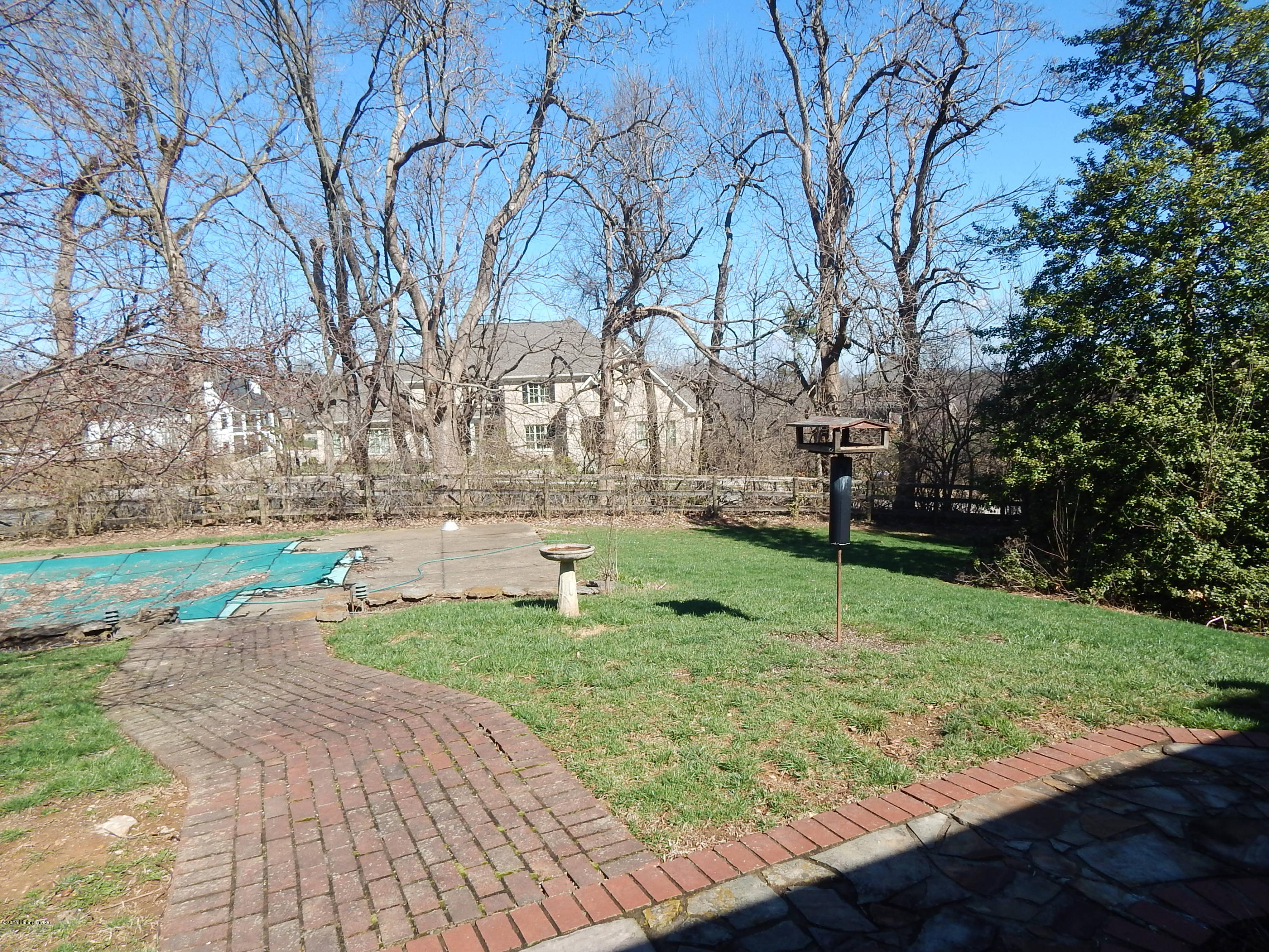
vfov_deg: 61.1
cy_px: 476
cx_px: 634
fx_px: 807
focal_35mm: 22
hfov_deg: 76.4
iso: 125
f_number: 3
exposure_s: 1/1250
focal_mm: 4
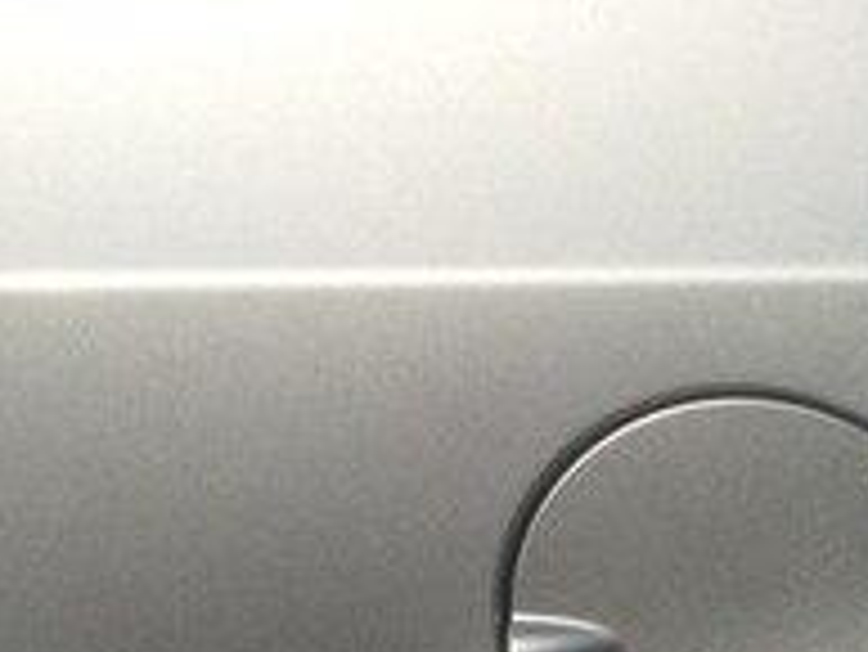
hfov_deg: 17.6
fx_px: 2484
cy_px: 1000
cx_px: 1331
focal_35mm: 99
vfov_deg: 14.0
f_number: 2.2
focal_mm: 4.15
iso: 32
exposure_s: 1/6849
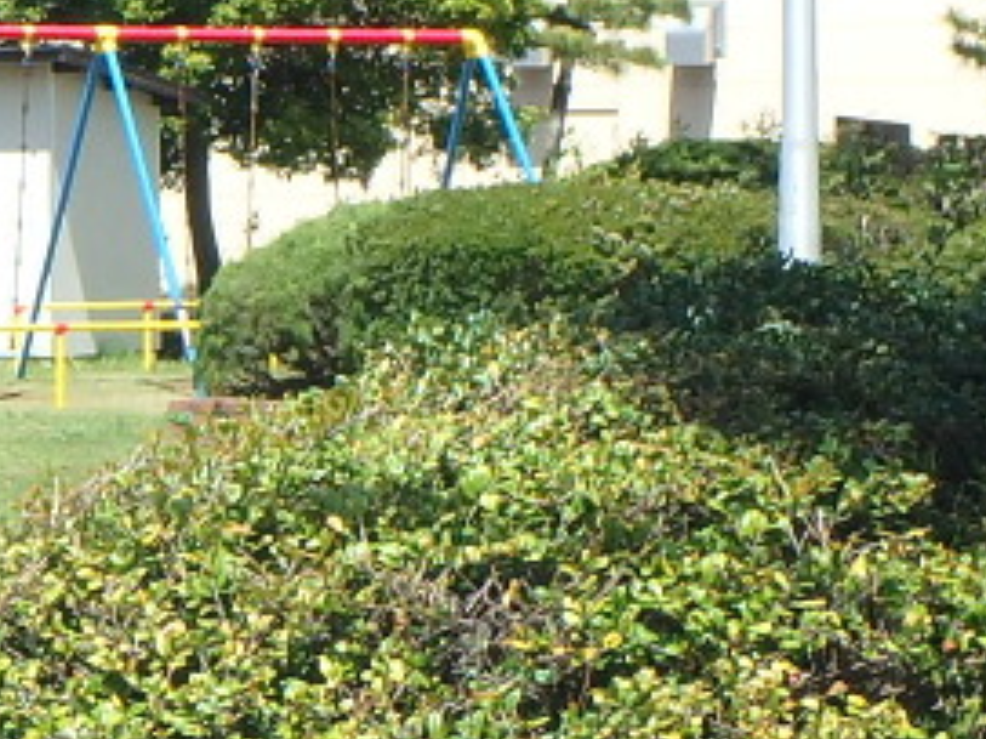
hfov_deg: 14.0
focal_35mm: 137
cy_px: 546
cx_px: -196
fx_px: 3901
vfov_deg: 10.8
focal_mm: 6.9
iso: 125
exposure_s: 1/320
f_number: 5.1
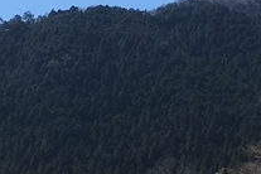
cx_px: 110
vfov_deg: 7.8
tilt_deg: +10.0
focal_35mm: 175
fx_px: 1269
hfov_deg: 11.7
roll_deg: +0.7
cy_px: 127
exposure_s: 1/1570
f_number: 2.2
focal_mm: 4.15
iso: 25
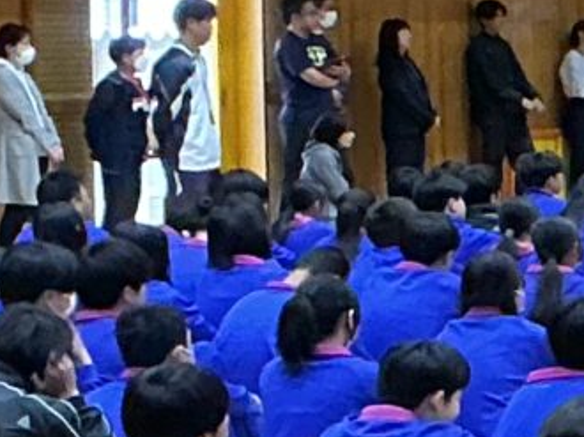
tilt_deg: -3.8
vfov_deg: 6.6
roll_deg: -0.4
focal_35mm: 225
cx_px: 1971
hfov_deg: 7.4
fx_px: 3793
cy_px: 264
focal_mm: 3
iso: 125
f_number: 1.8
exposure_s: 1/60
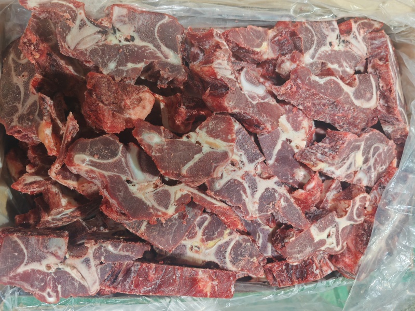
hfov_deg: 65.3
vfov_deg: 51.4
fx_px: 324
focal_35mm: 27
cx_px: 208
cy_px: 156
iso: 400
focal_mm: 7.62
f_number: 1.6
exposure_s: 1/100
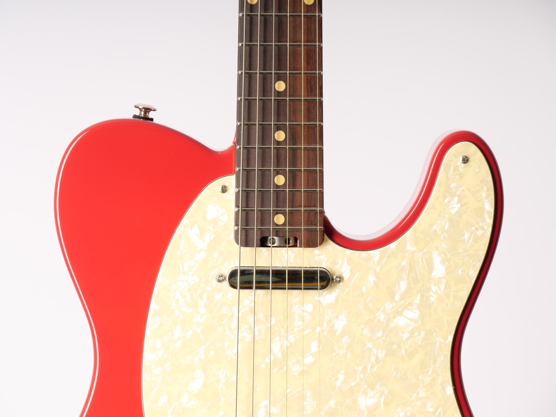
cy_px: 208
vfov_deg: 9.2
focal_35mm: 162
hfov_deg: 12.2
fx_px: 2602
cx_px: 278
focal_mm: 81
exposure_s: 1/200
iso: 200
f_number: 7.1
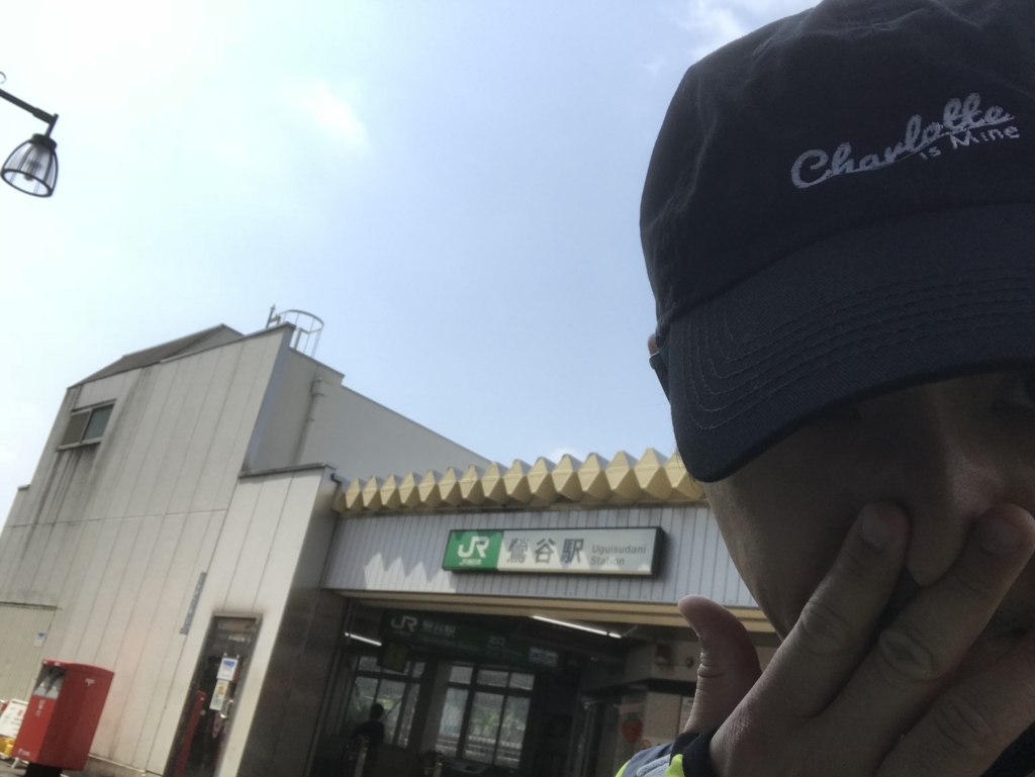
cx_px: 518
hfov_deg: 56.8
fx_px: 957
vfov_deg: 44.2
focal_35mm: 32
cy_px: 388
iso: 25
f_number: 2.2
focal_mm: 2.87
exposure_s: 1/1148
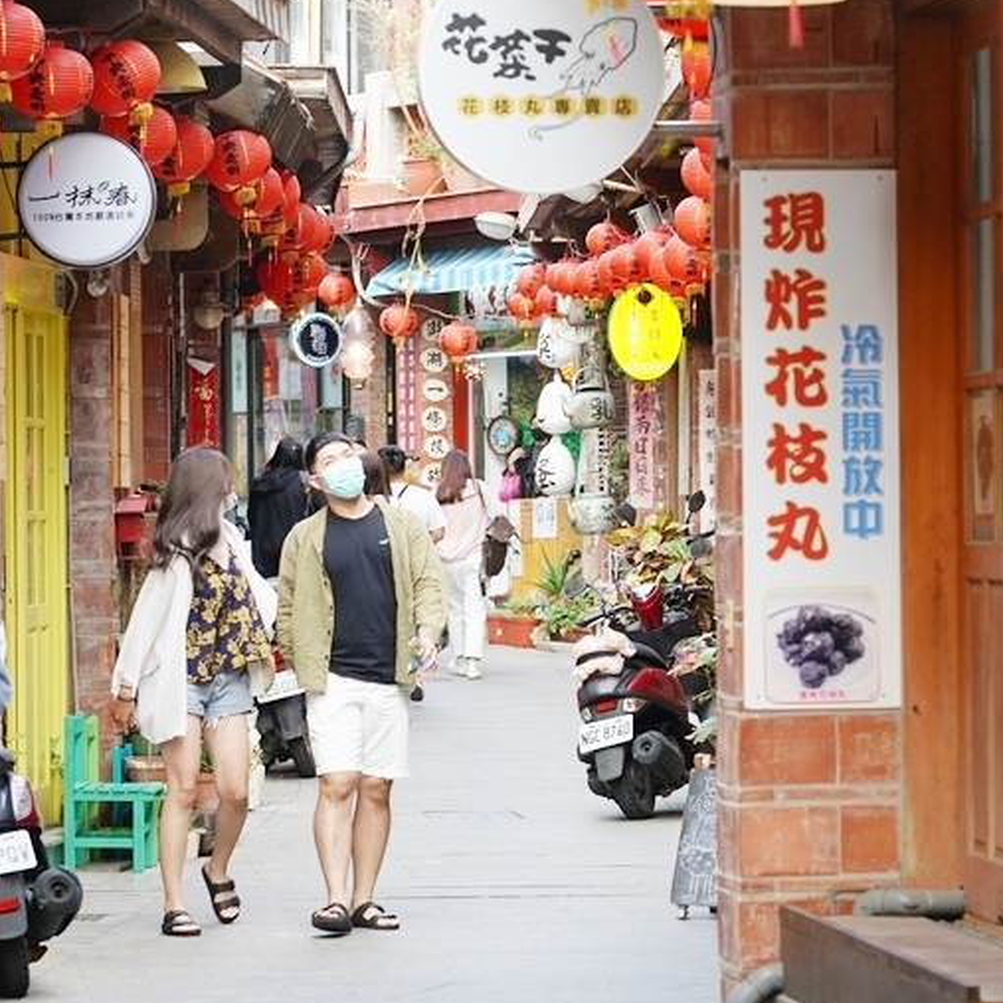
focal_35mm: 176
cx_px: 322
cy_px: 585
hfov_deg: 9.9
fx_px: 5770
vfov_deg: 9.9
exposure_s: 1/125
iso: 320
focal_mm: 105
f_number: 5
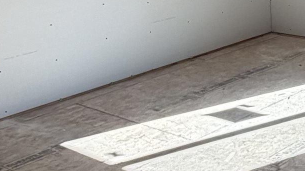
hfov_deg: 25.8
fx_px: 622
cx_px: 324
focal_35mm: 77
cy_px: 26
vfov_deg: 15.5
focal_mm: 2.22
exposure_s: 1/121
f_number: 2.2
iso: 80
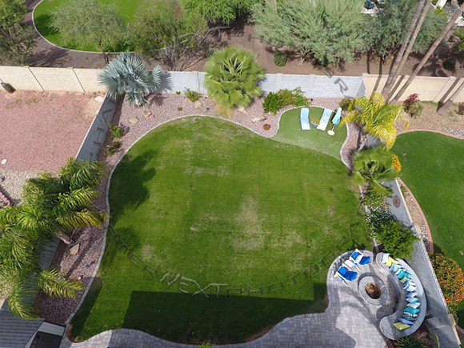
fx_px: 268
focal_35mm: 20
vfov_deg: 66.0
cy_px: 174
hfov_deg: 81.7
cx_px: 232
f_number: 2.8
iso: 100
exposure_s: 1/612
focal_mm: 3.61
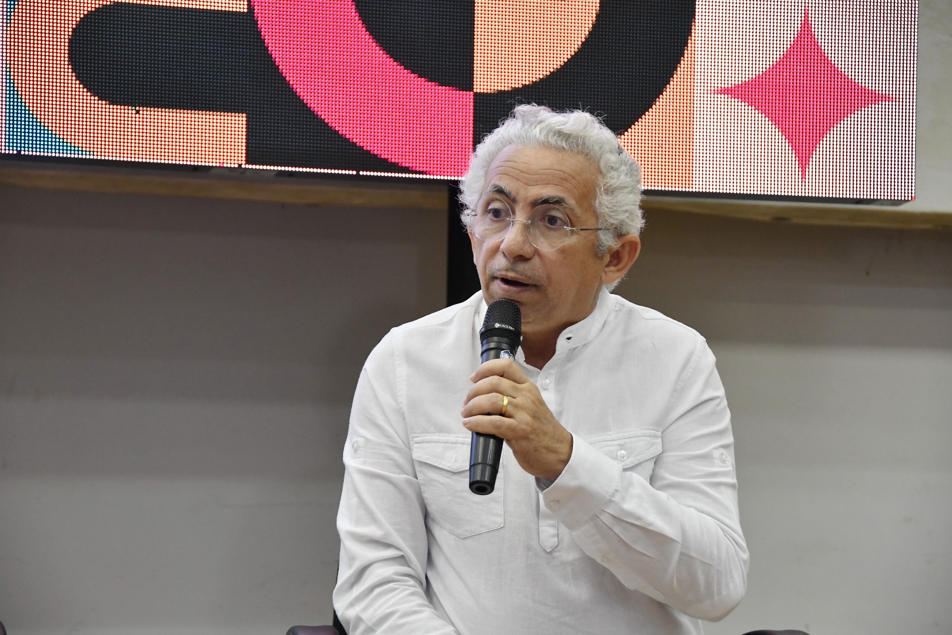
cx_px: 476
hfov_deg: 15.2
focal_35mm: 135
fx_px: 3570
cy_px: 318
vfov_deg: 10.2
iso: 1600
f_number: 5.3
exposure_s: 1/100
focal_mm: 90
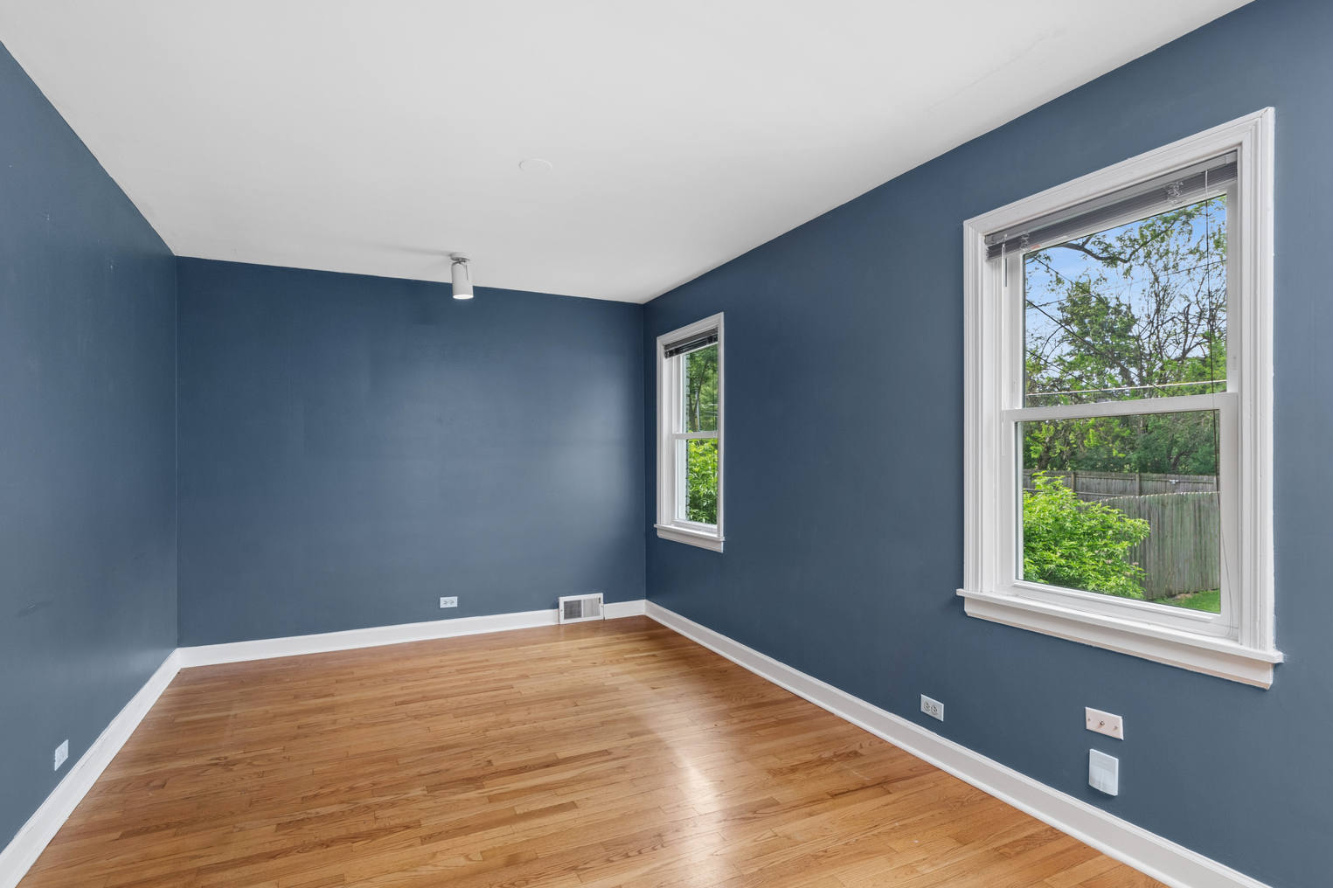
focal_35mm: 17
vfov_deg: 70.4
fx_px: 629
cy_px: 465
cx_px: 666
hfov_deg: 93.3
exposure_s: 1/30
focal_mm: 11
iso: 250
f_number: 8
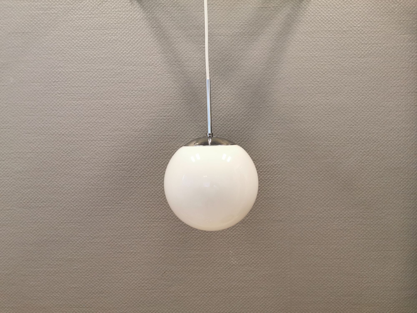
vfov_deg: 51.4
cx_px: 208
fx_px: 325
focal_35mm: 27
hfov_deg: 65.3
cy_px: 156
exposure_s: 1/50
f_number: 1.6
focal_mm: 5.56
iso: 160
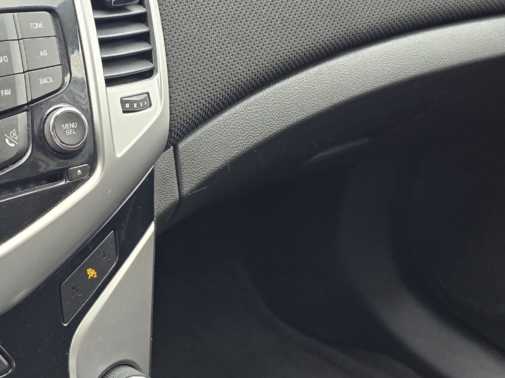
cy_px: 238
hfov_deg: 34.6
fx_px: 759
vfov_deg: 27.9
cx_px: 42
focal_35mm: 52
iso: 160
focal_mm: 6.3
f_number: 1.7
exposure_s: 1/180
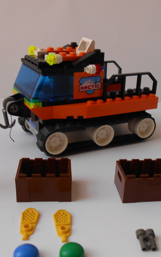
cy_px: 148
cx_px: 81
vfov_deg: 46.1
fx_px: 302
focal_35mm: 43
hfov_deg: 29.9
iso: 160
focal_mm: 4.6
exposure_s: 1/30
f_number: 3.5
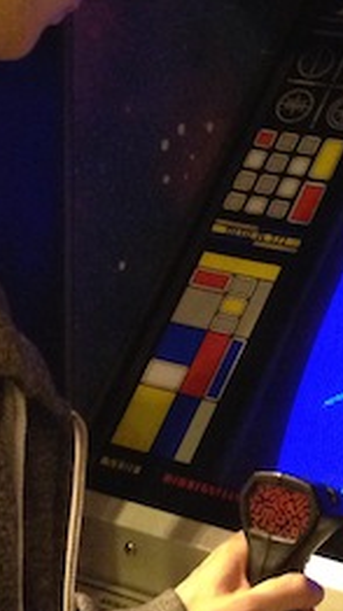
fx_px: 1814
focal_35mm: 112
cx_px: 317
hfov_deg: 10.7
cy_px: 240
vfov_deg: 19.1
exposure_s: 1/15
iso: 500
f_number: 2.4
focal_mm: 4.12
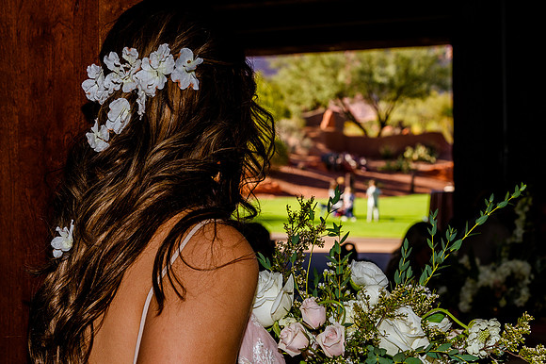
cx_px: 218
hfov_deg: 26.6
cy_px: 173
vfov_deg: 18.0
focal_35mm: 76
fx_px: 1150
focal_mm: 62
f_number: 8
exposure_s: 1/125
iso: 125
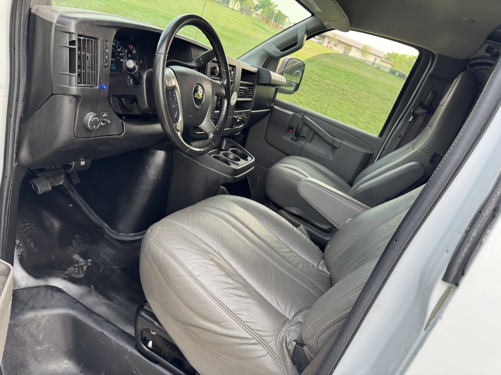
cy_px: 188
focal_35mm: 24
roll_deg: -22.2
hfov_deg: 71.6
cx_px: 250
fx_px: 347
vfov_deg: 56.8
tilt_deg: -23.2
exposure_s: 1/121
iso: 160
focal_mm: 6.76
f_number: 1.78
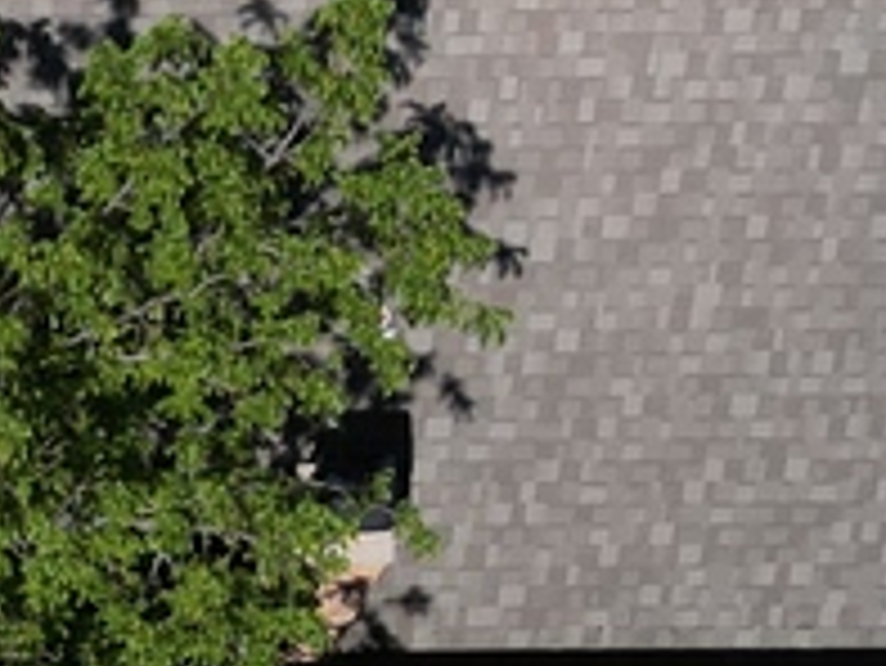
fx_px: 4482
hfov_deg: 11.0
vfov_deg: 7.8
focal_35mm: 175
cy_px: 1674
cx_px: -288
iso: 100
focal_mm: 6.72
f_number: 1.7
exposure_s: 1/250
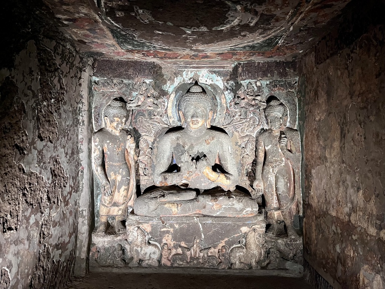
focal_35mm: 26
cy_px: 144
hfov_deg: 67.3
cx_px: 192
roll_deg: -0.2
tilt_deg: +2.0
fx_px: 289
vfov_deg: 53.1
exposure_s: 1/45
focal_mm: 5.1
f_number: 1.6
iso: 500
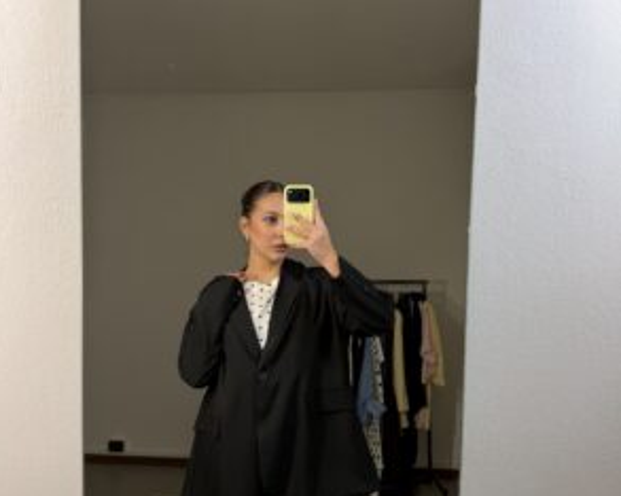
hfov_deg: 55.7
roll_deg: -1.9
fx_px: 588
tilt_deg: -14.7
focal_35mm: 32
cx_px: 309
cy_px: 250
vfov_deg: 45.8
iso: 64
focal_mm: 6.76
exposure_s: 1/100
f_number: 1.78
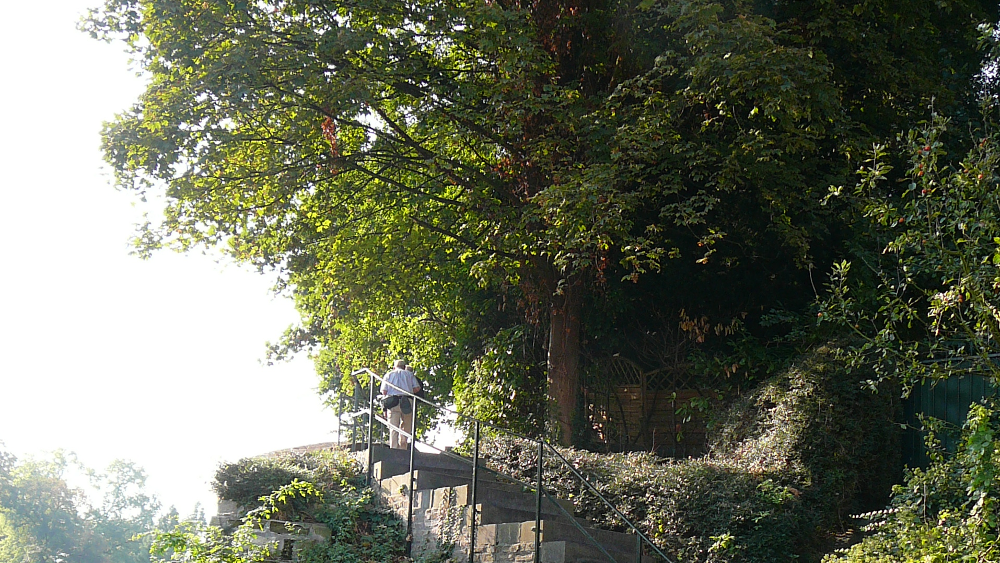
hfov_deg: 40.6
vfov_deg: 22.5
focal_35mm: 51
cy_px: 572
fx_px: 1352
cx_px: 501
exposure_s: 1/200
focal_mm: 5.2
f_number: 2.8
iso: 80
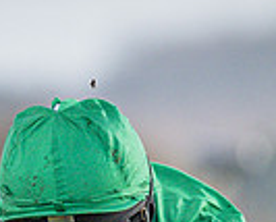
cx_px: -99
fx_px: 25043
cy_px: 201
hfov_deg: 0.6
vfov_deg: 0.5
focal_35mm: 3059
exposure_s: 1/2000
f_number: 5
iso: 800
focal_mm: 400
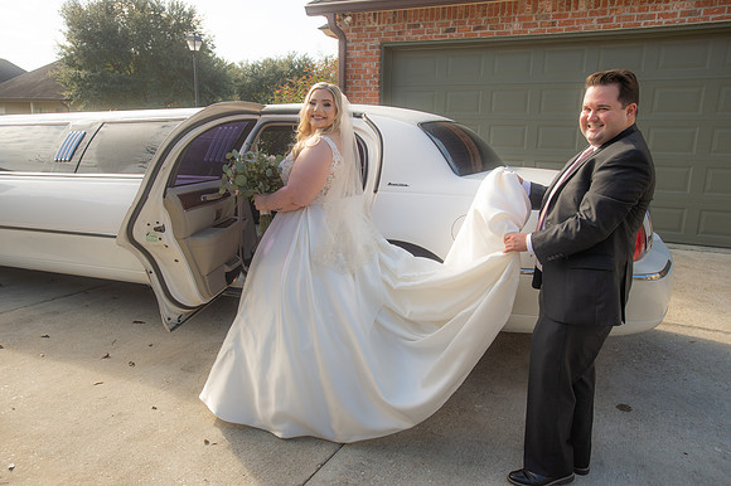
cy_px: 243
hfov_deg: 69.4
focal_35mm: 26
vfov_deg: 49.5
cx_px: 366
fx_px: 528
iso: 64
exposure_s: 1/160
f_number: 5.6
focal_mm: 26
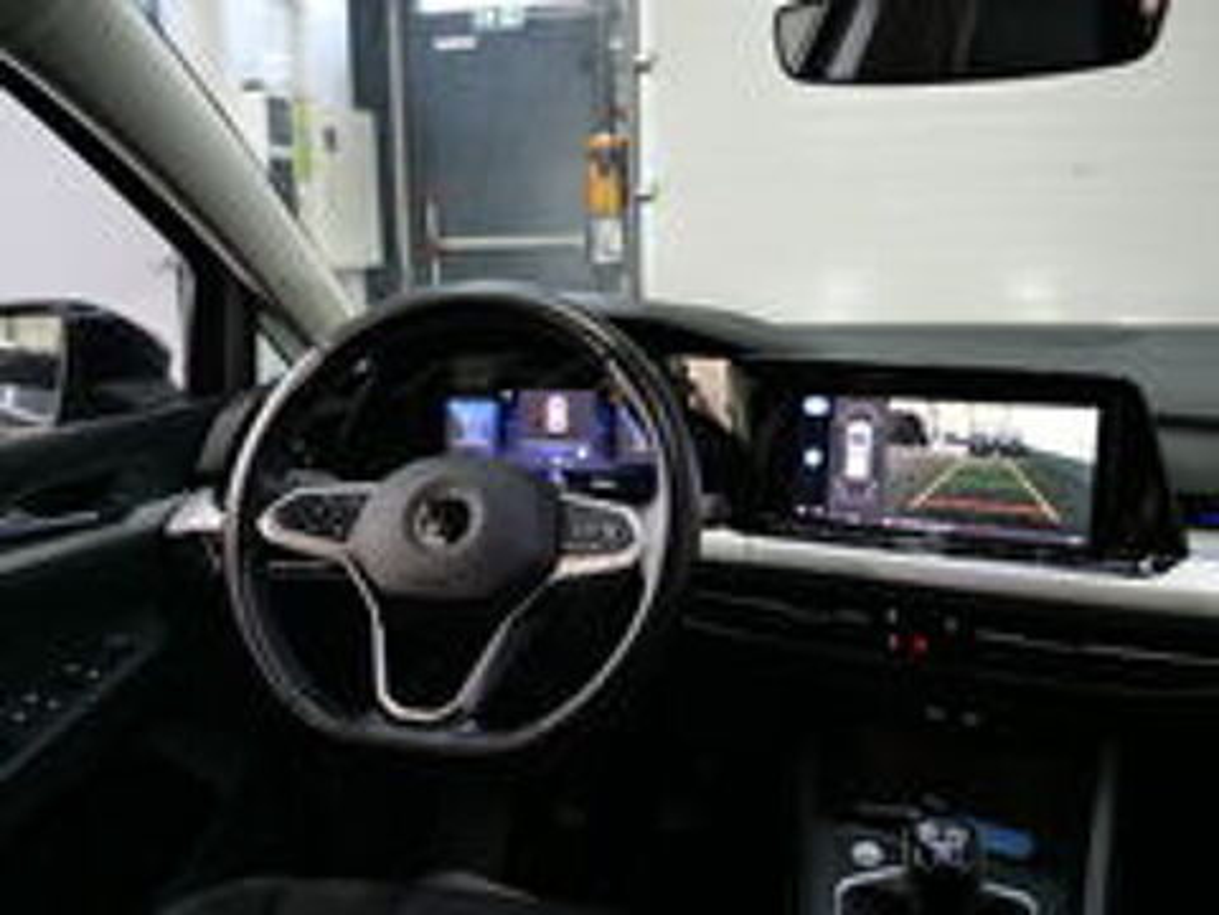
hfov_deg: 56.8
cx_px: 610
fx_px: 1127
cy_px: 458
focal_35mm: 32
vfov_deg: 44.2
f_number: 3
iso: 640
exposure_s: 1/60
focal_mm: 16
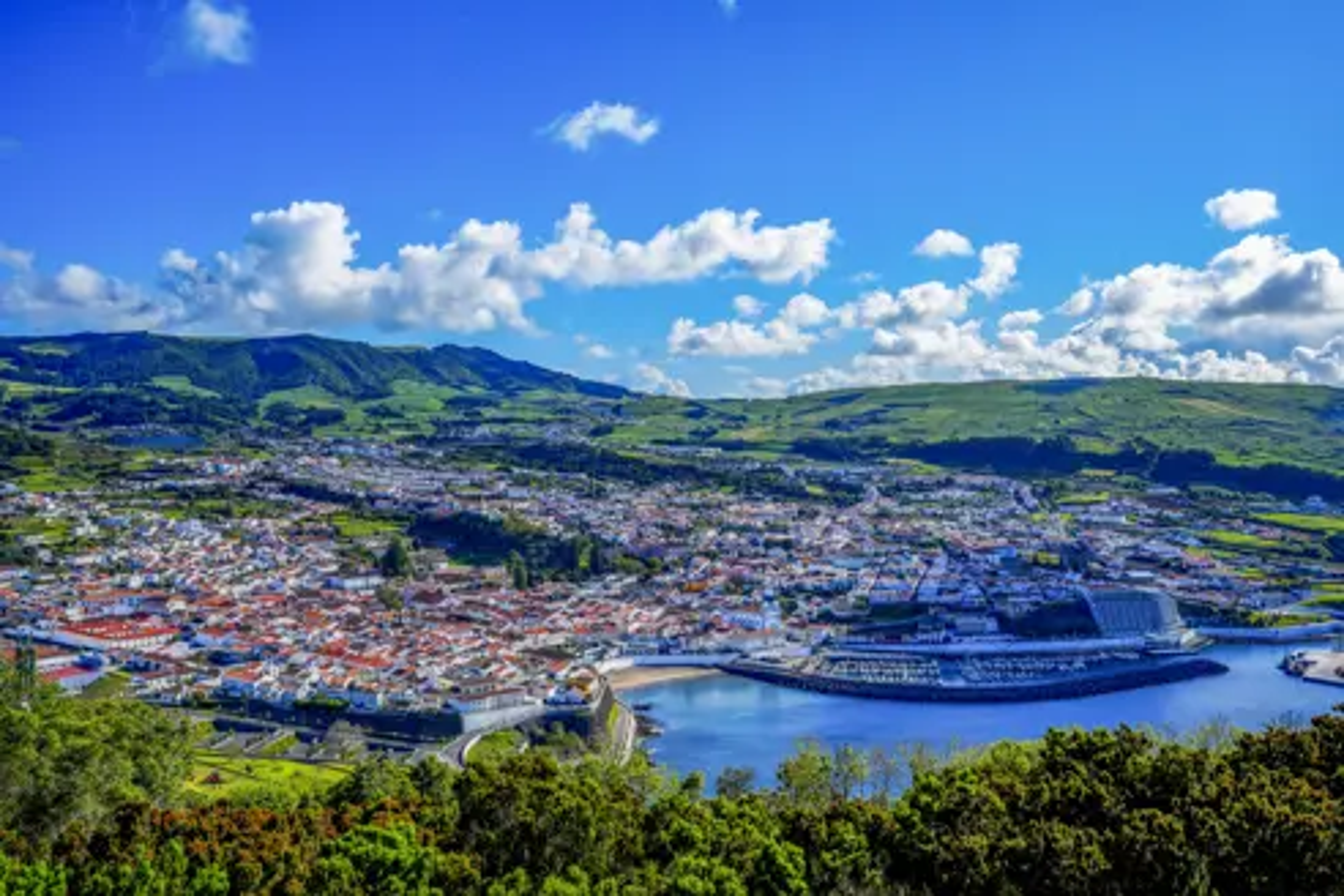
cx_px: 672
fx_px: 1232
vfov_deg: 40.0
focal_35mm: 33
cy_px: 448
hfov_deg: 57.2
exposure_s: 1/200
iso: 100
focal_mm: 33
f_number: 10
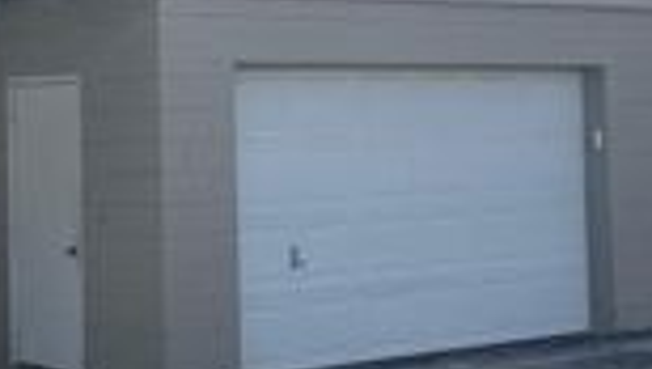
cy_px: 36
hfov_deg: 23.1
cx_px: 254
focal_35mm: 92
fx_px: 1592
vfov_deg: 13.1
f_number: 1.6
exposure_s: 1/7299
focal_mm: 4.2
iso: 32
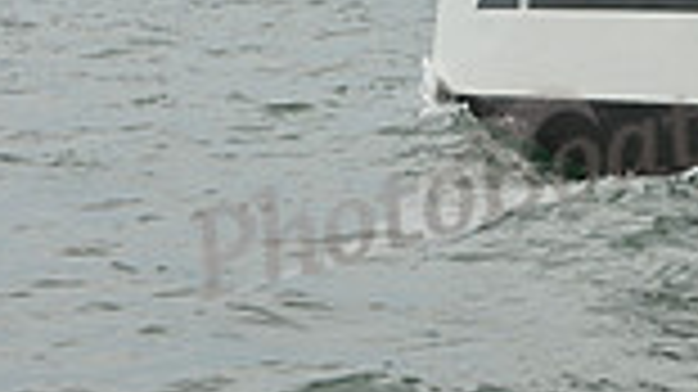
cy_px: -115
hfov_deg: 7.7
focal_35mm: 274
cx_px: 1063
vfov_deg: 4.4
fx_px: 5069
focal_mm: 70
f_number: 10
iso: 320
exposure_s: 1/1000
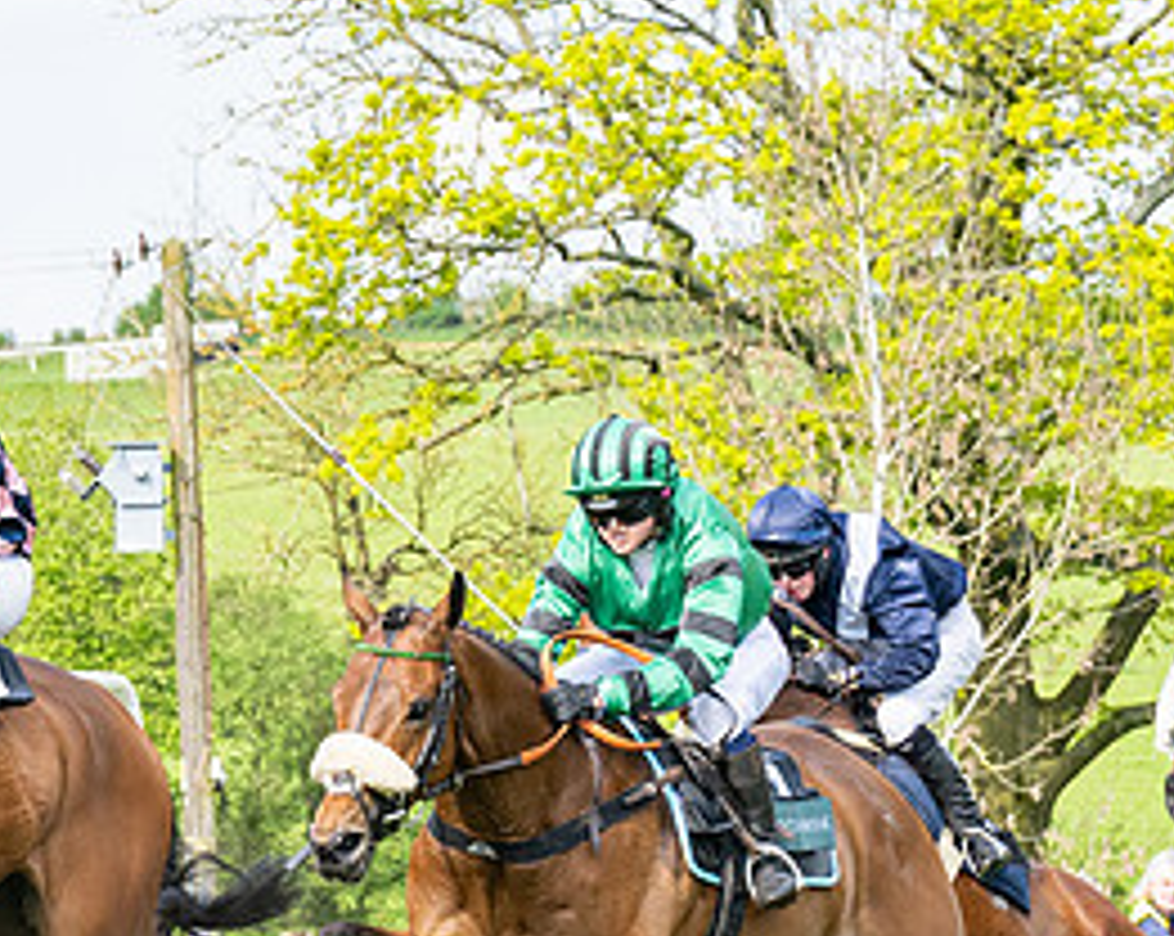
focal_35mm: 277
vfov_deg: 5.6
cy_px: 1070
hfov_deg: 7.0
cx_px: 34
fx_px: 9610
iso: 400
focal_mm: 70
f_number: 5.6
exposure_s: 1/1250
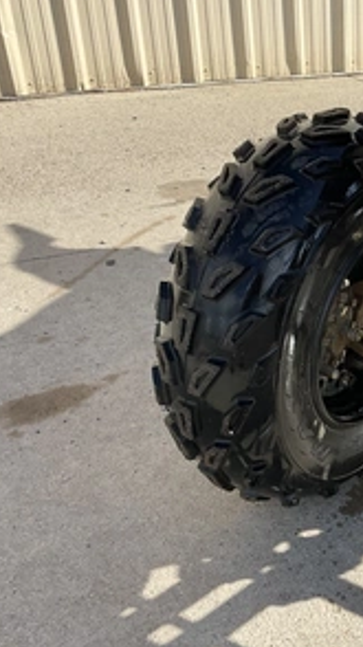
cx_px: 372
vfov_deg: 47.4
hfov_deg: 26.1
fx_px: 737
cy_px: 326
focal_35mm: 43
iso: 25
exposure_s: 1/962
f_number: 1.8
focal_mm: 3
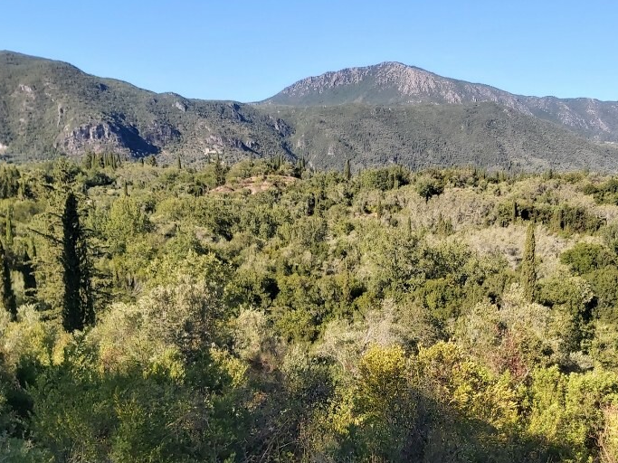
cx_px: 397
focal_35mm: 39
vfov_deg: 36.4
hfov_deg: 47.3
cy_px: 307
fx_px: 696
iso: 64
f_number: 1.7
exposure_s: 1/1314
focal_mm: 3.92
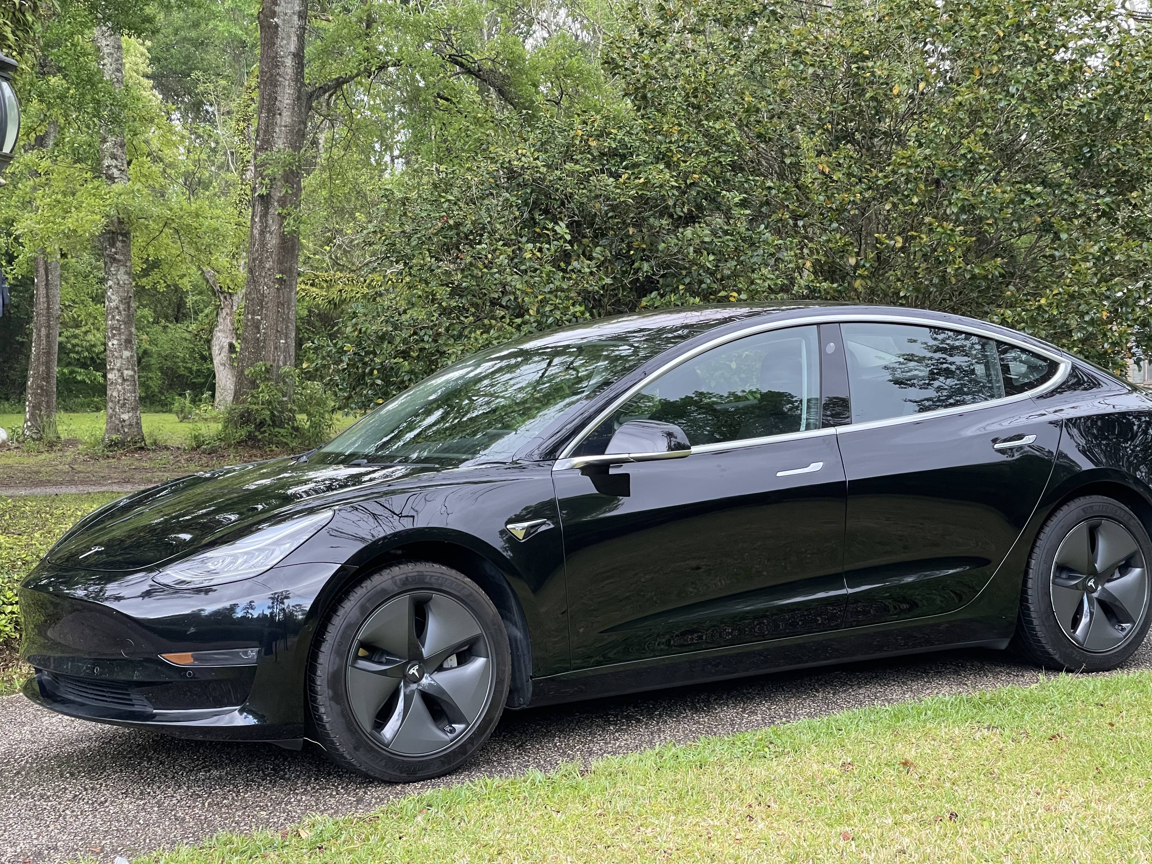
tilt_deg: +0.4
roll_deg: +0.5
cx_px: 576
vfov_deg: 22.9
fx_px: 2130
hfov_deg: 30.3
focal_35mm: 64
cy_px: 432
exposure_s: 1/83
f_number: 2.2
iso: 200
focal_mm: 7.5
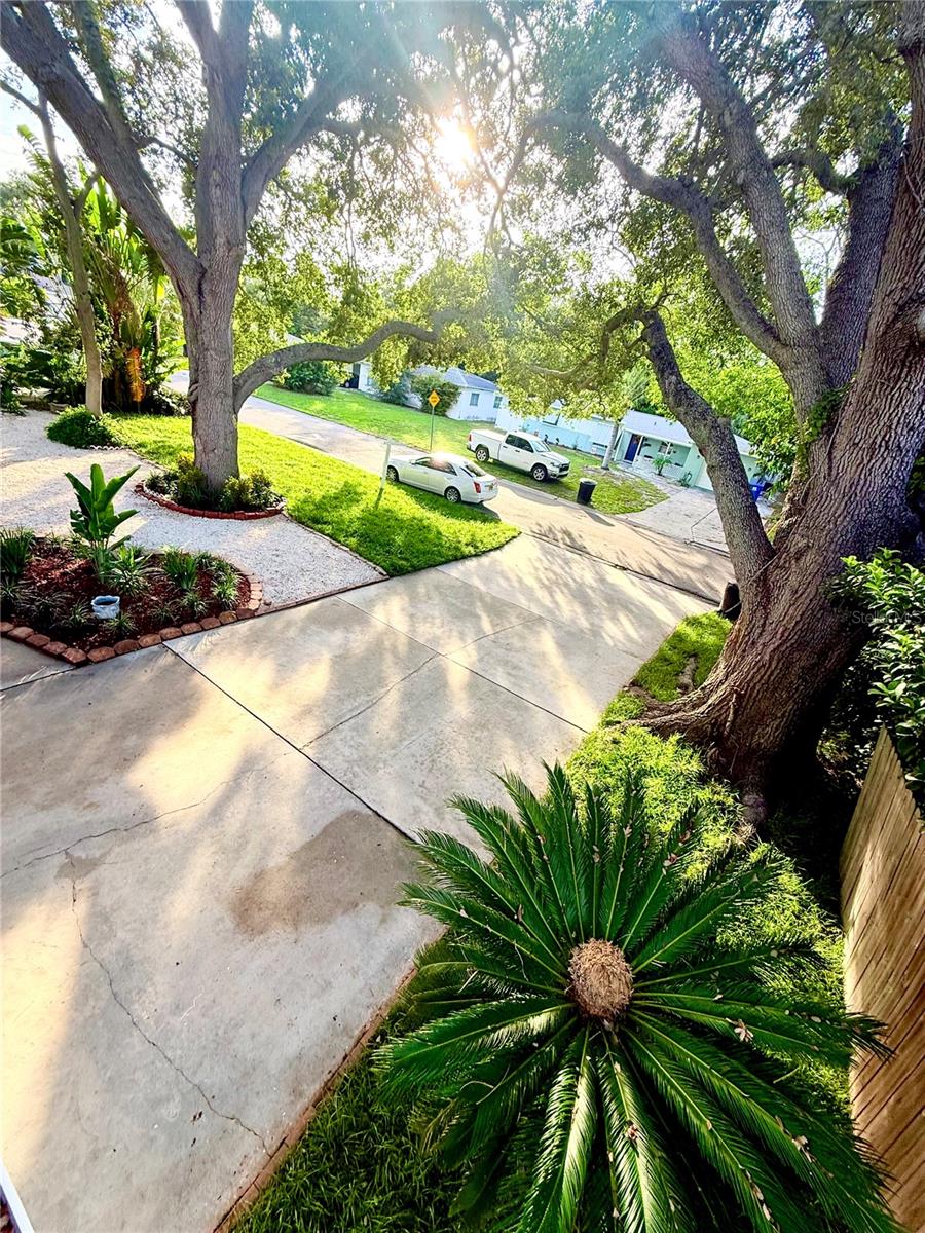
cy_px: 616
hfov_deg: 85.7
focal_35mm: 14
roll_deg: -13.3
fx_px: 499
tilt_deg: -25.6
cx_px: 462
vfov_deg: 102.1
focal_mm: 2.22
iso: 64
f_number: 2.2
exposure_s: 1/197
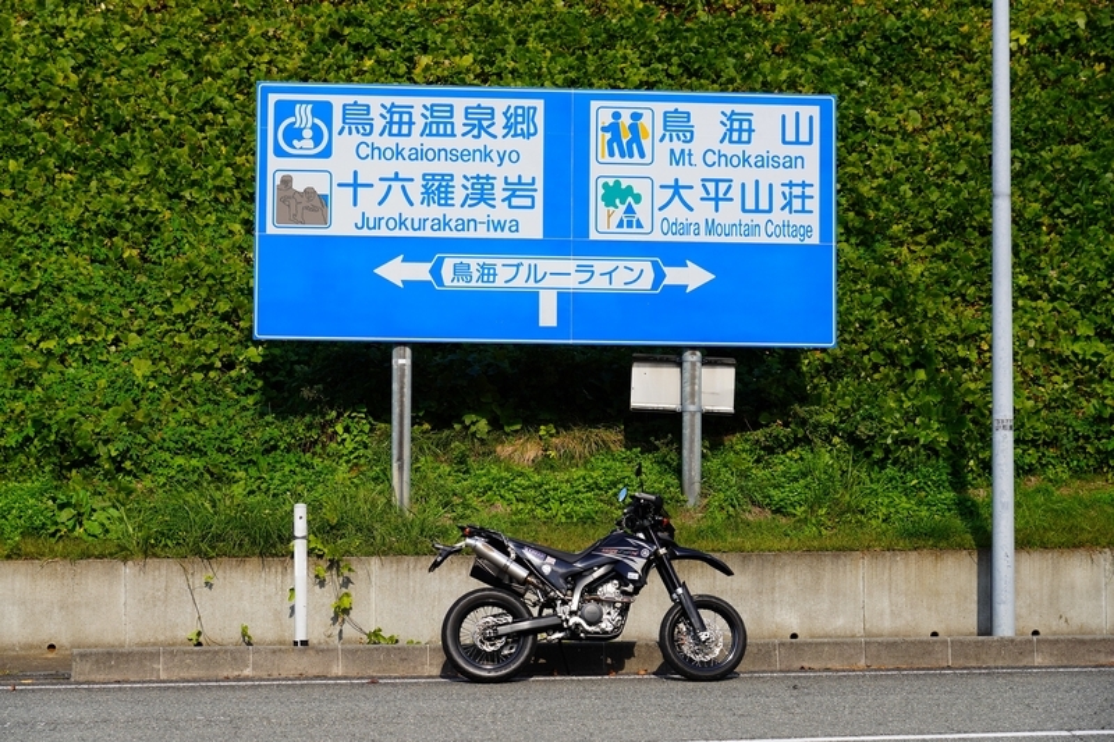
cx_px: 557
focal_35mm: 84
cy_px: 371
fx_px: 2599
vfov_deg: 16.3
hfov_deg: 24.2
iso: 100
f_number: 6.3
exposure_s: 1/320
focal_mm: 84
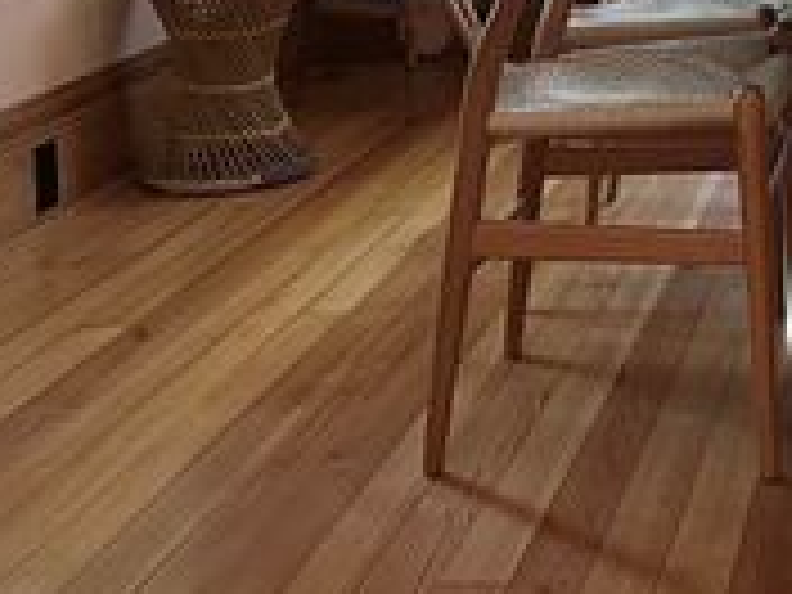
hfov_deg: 22.4
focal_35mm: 82
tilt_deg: +0.2
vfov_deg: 16.3
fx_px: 1876
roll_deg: +1.6
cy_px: -315
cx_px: 891
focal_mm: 6.86
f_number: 1.78
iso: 400
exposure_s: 1/60
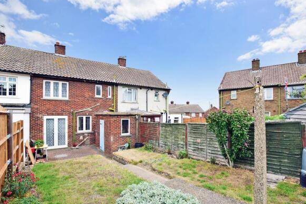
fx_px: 144
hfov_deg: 93.3
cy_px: 112
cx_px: 152
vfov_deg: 70.3
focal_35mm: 17
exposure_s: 1/200
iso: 200
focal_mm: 10
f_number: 8
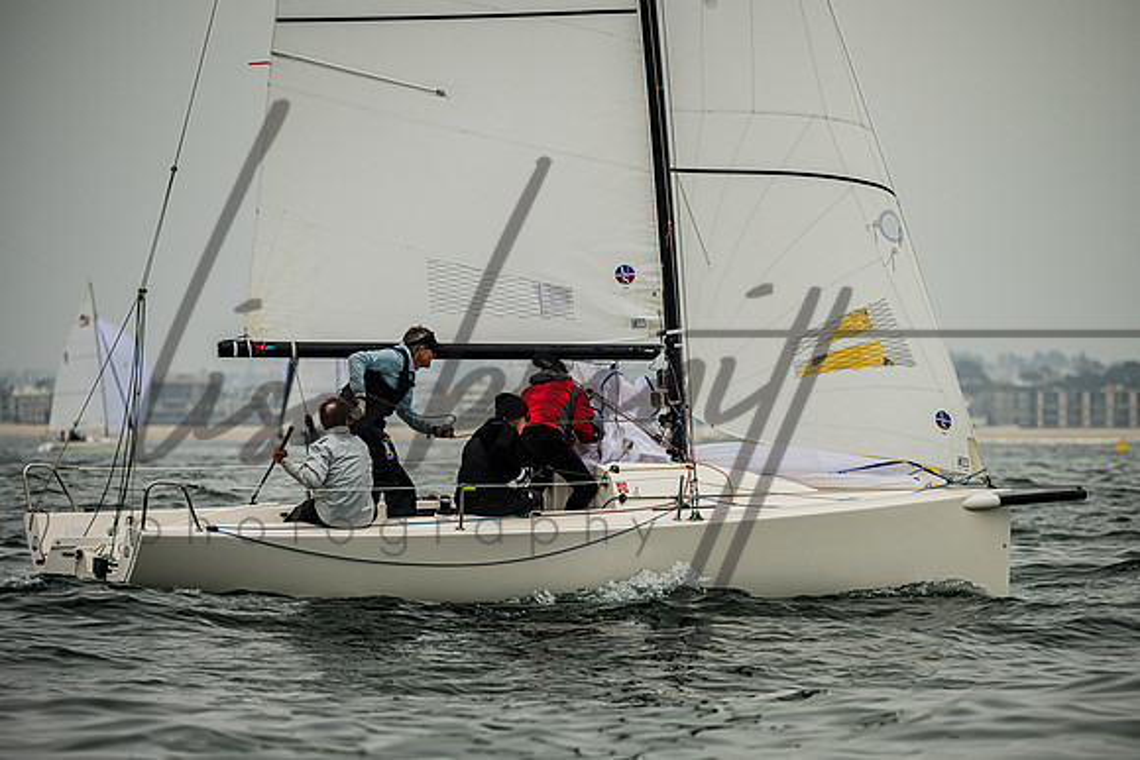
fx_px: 9118
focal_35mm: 288
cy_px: 419
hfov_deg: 7.2
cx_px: 588
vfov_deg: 4.8
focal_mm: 250
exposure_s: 1/4000
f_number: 5
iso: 250
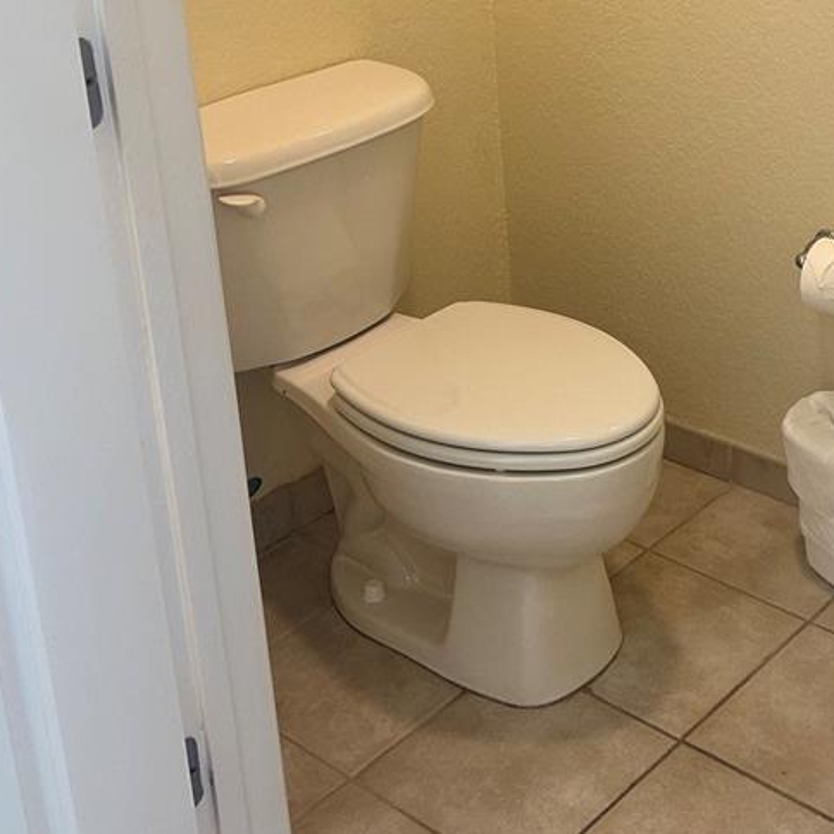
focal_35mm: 57
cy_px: 96
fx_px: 1554
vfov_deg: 28.9
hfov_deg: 29.4
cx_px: 667
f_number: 1.5
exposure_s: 1/60
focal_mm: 5.7
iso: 100
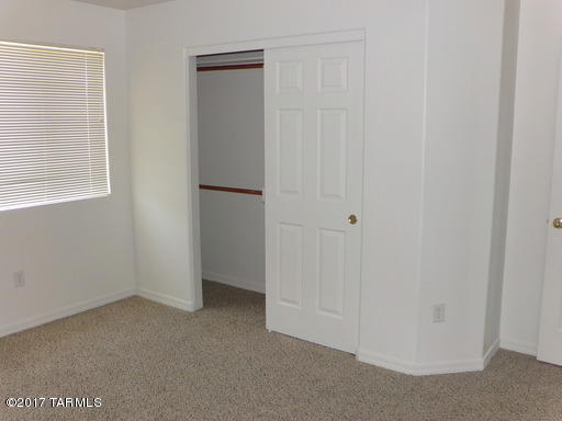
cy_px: 210
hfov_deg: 55.4
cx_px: 281
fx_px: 536
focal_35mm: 33
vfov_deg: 42.9
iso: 200
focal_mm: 5.9
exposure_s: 1/34
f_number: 3.4
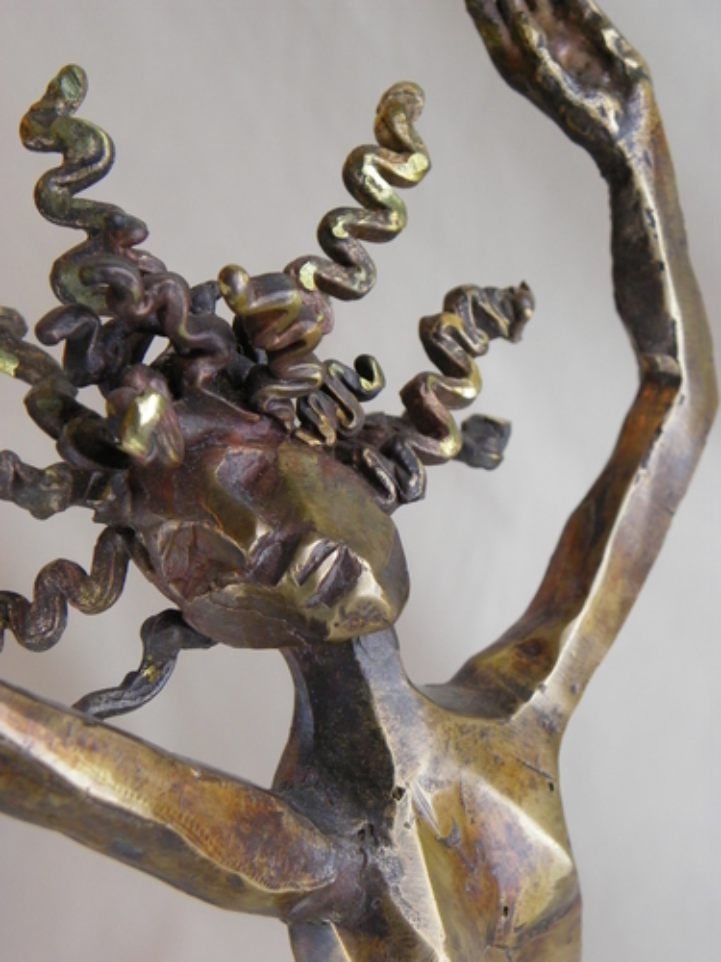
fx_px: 1722
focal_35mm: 62
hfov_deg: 23.7
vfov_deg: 31.2
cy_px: 481
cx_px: 360
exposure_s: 1/40
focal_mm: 11
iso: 160
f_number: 3.5
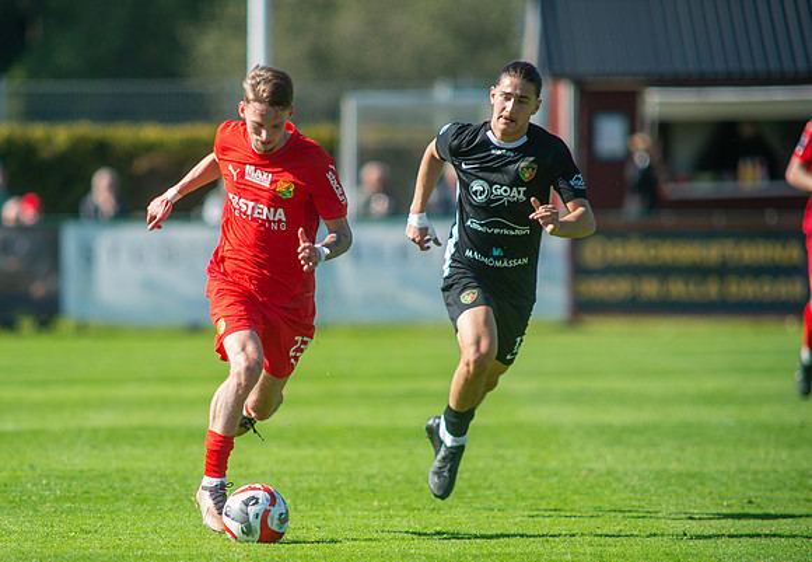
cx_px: 299
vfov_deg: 2.7
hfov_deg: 3.9
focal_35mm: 524
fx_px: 11960
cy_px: 342
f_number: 4
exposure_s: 1/1600
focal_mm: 420
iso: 320
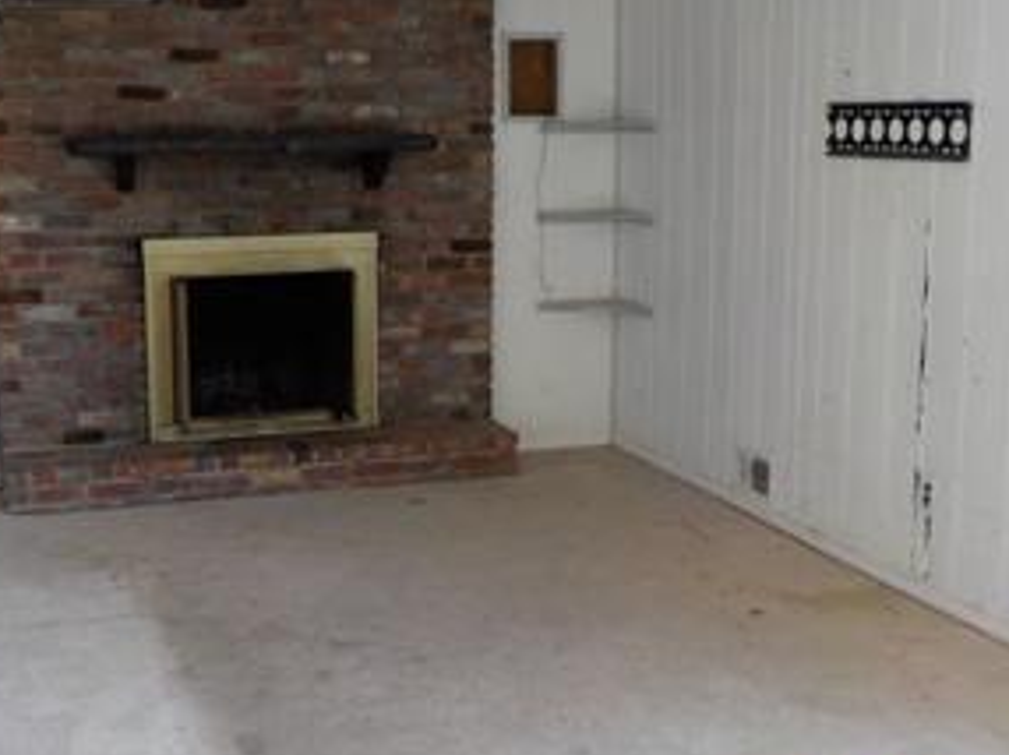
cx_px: 399
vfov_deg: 30.8
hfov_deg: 40.3
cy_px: 332
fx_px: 1369
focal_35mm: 47
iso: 125
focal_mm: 4.1
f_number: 3.3
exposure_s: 1/30
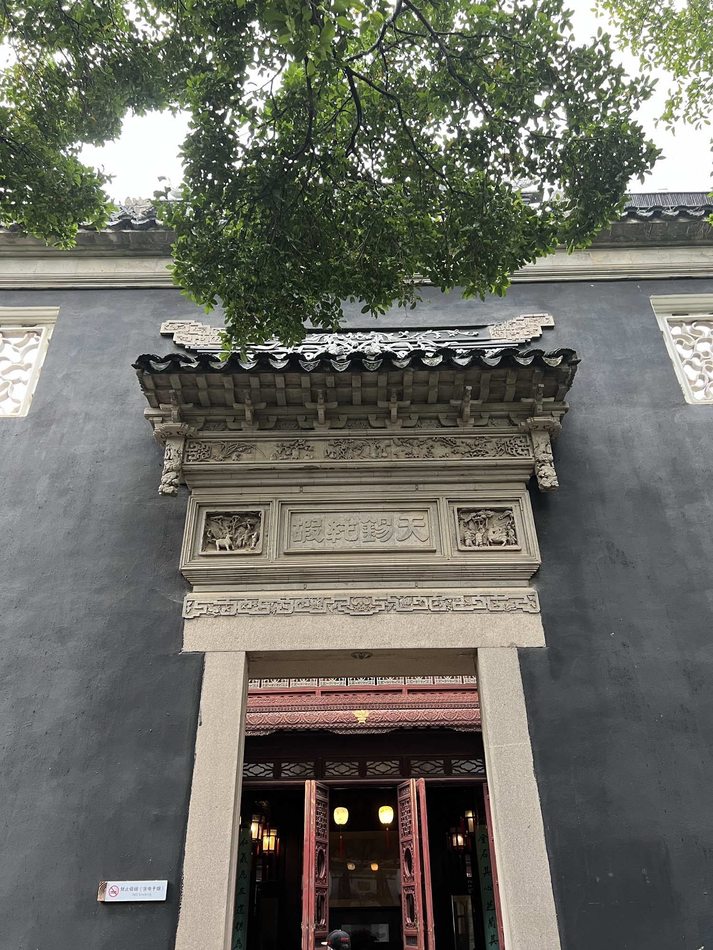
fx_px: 714
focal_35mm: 26
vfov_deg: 67.3
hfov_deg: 53.1
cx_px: 356
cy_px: 475
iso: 125
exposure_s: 1/83
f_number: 1.5
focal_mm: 5.7
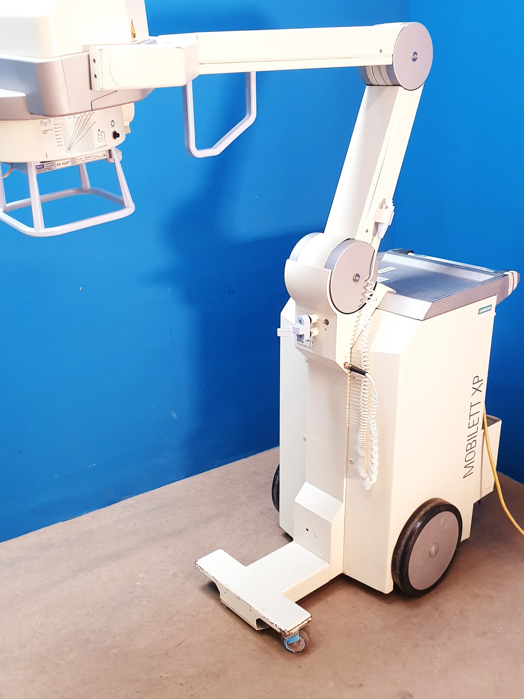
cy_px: 330
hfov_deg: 40.6
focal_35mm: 35
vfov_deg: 52.6
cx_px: 225
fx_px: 707
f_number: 2.4
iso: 250
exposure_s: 1/50
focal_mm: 4.3
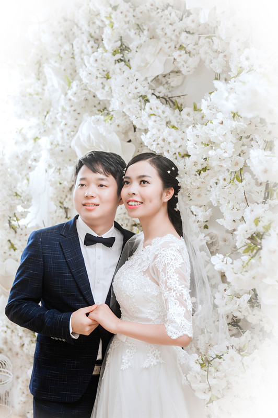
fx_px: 603
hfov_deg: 25.9
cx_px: 139
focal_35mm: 52
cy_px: 209
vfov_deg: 38.2
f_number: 3.2
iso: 200
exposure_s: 1/60
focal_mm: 52
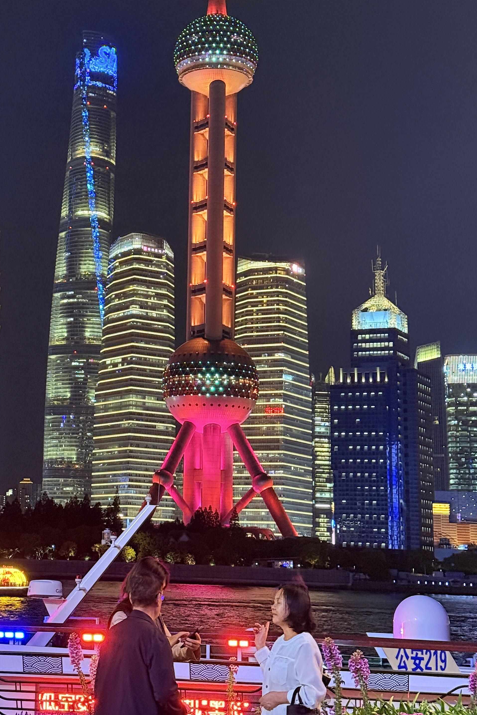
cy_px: 222
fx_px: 1391
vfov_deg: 28.6
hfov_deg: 19.3
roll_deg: -2.5
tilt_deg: +13.9
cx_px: 126
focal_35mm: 70
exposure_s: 1/33
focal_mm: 6.76
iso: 500
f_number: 1.78
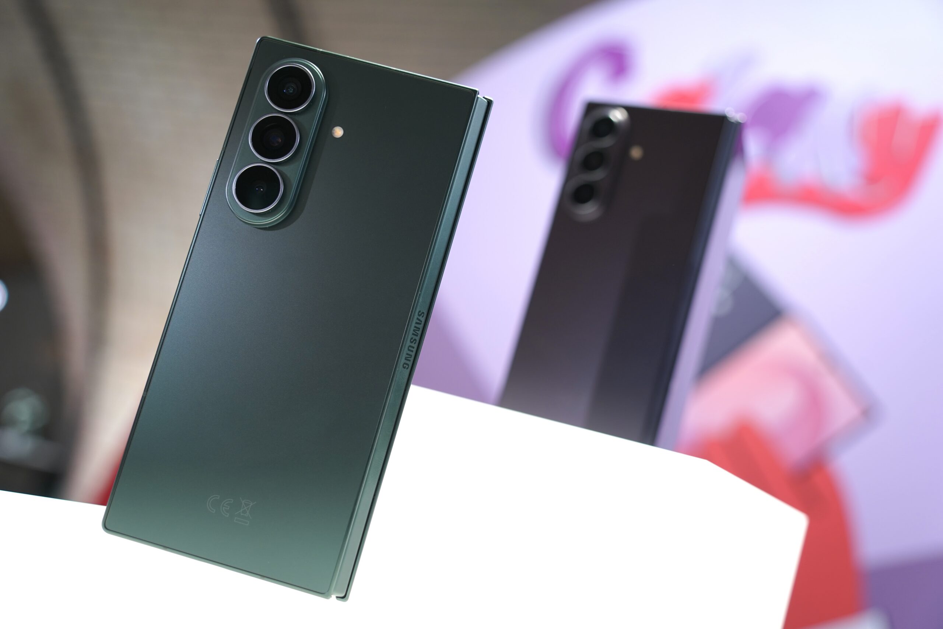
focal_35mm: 42
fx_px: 1100
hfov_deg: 46.4
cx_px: 472
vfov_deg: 31.9
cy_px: 314
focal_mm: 42
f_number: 4
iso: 320
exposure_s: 1/125
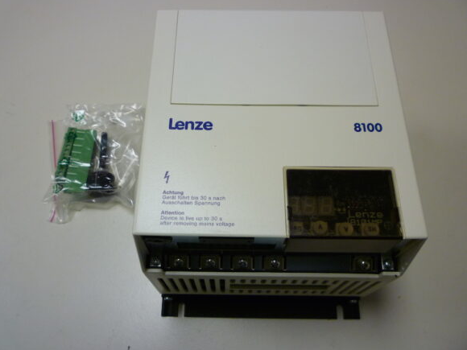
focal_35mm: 30
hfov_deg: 60.0
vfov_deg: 46.8
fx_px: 405
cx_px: 226
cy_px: 172
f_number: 3.3
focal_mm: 5.2
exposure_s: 1/30
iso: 200
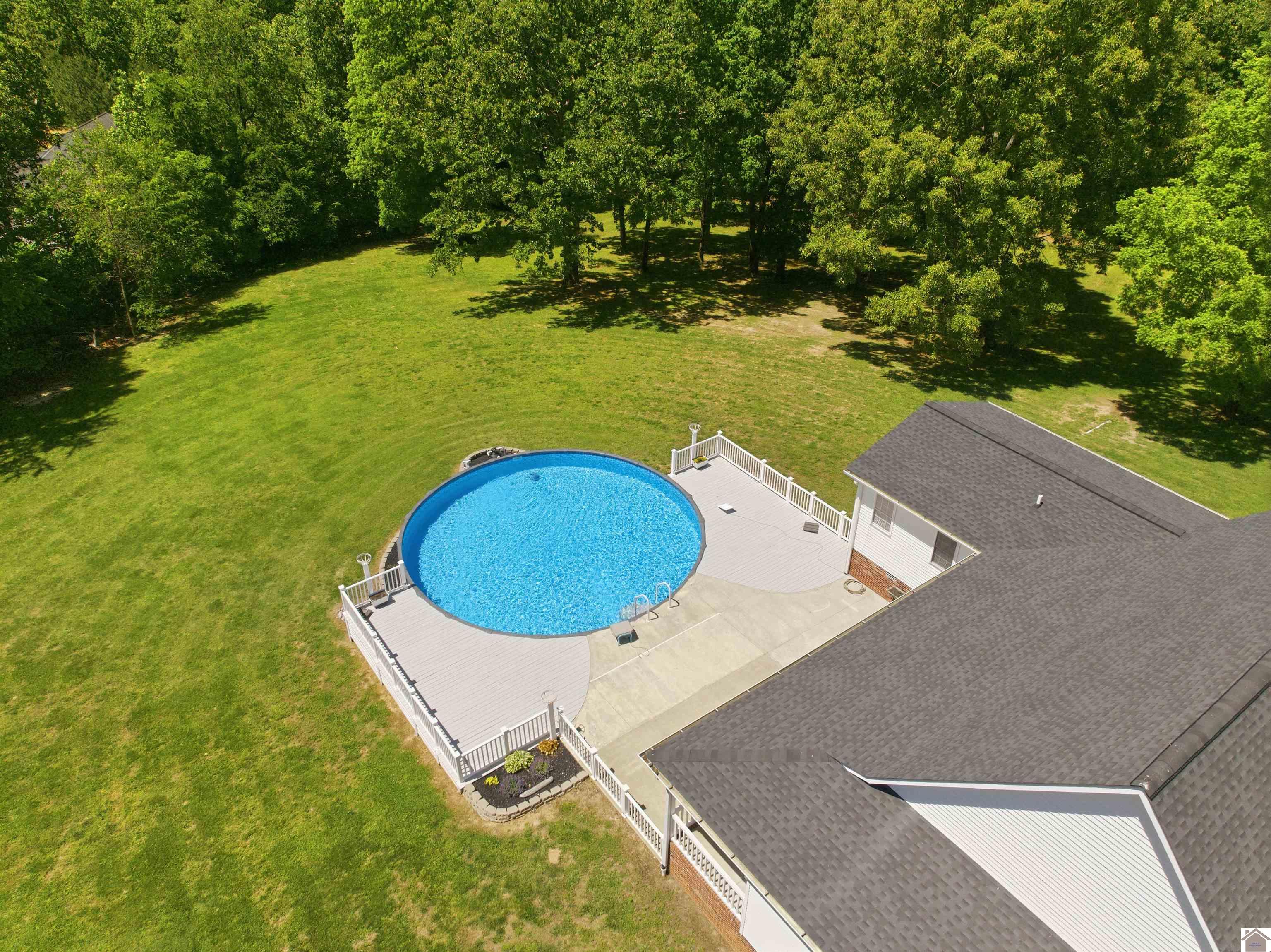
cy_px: 476
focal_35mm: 24
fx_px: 881
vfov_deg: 56.8
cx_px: 636
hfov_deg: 71.6
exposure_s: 1/4000
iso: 170
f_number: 2.8
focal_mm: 12.3
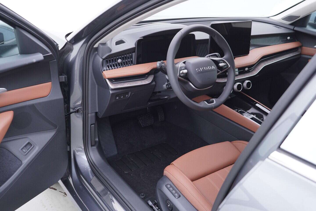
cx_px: 158
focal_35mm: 36
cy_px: 106
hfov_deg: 53.1
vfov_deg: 36.9
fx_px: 316
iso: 200
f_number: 2.8
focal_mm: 24
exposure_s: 1/40
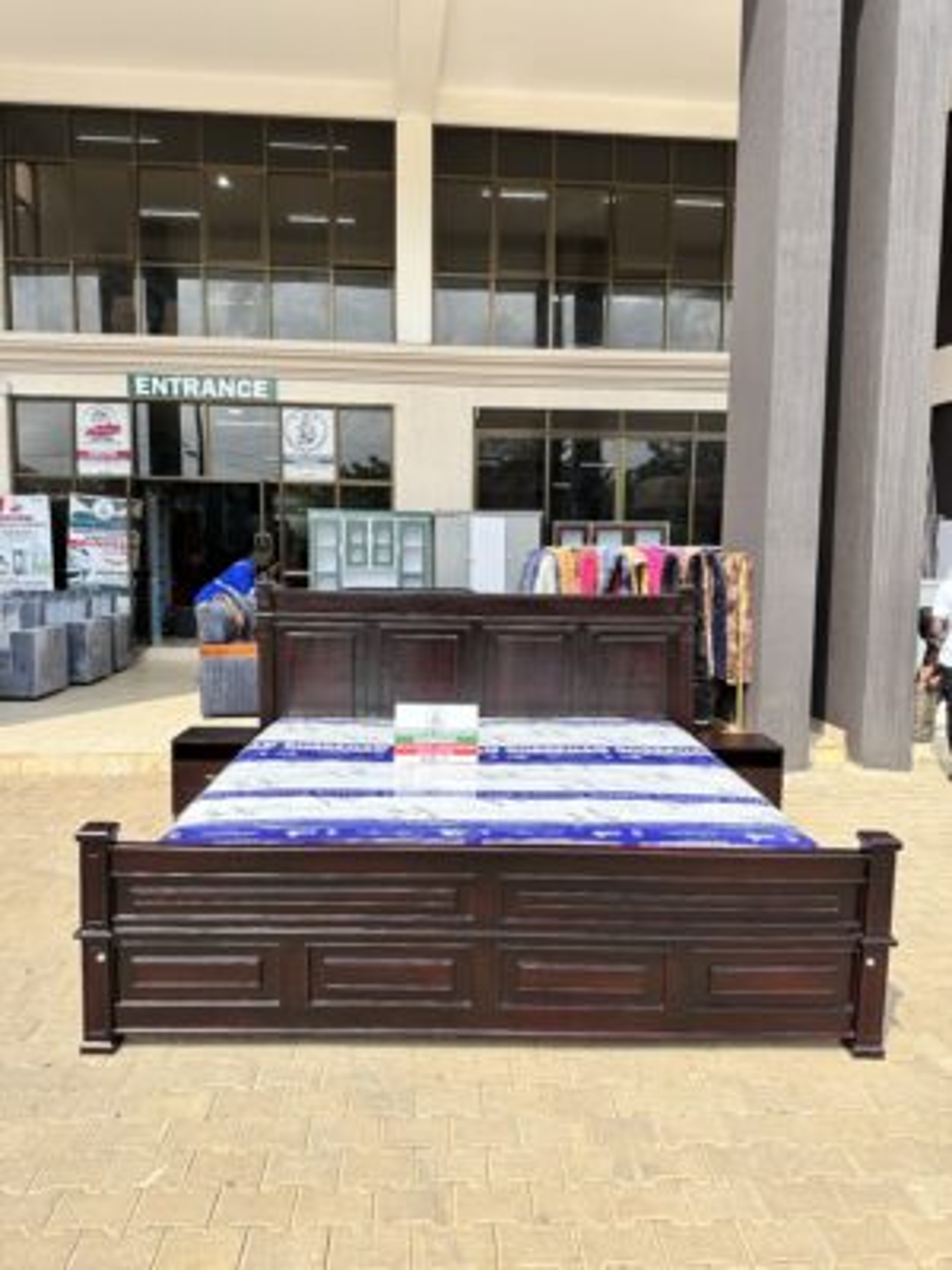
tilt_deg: -5.2
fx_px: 880
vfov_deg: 71.6
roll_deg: -0.9
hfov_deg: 56.8
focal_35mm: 24
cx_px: 476
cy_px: 635
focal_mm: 6.86
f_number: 1.78
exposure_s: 1/1949
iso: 80
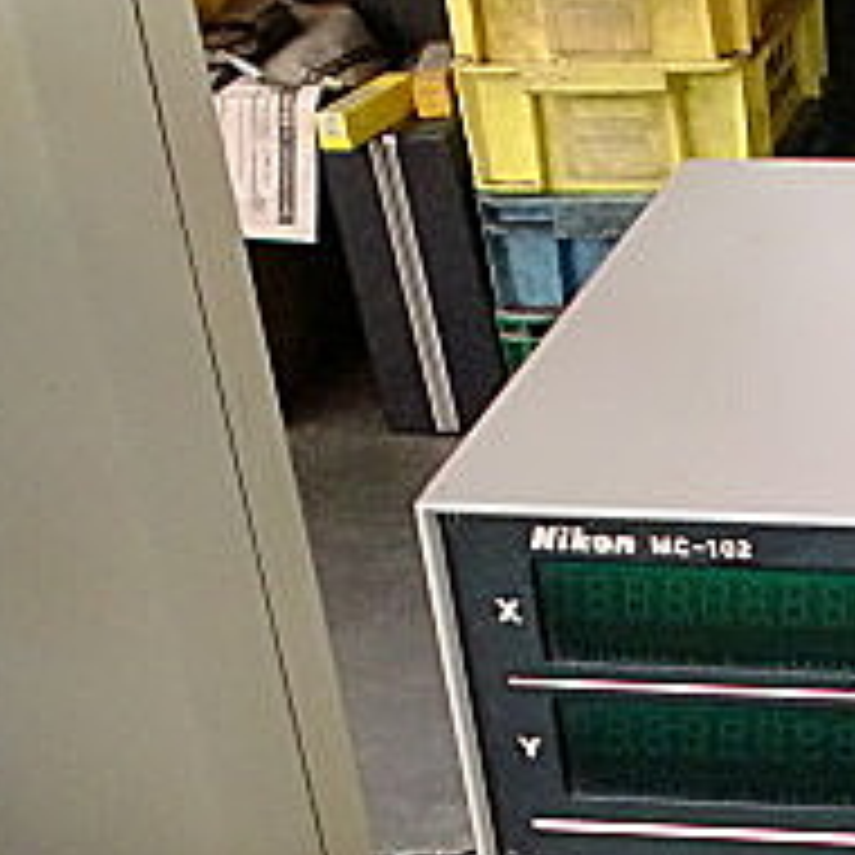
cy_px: 1022
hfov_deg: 16.0
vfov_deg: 16.1
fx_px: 2906
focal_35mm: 104
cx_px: 1048
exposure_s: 1/60
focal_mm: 6.3
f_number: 3.1
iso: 250
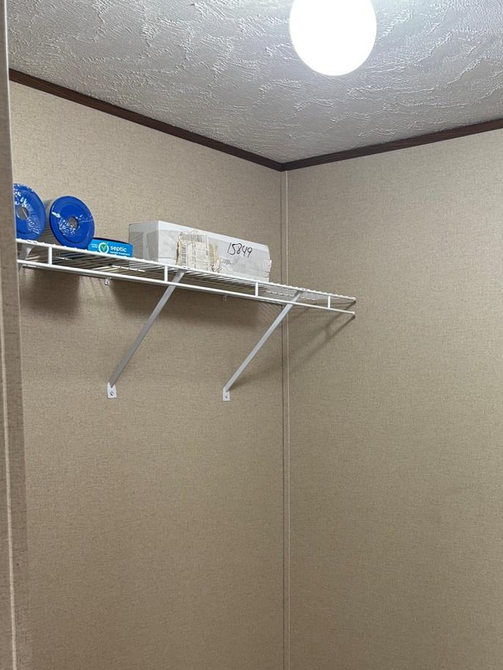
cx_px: 376
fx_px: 852
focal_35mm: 44
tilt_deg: -5.9
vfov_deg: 42.0
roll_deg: -0.5
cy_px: 478
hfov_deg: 32.3
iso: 80
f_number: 1.6
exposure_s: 1/60
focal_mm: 5.96
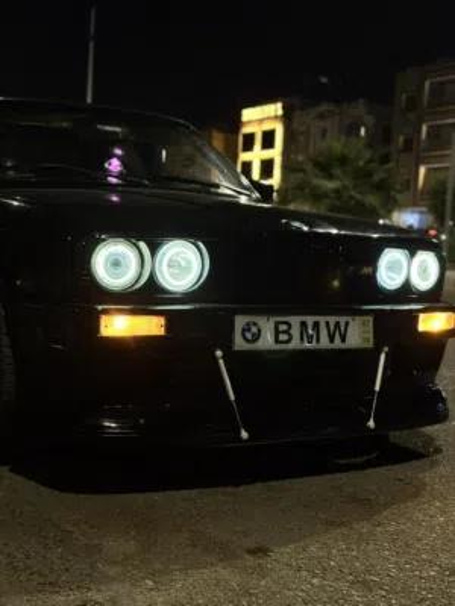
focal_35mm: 48
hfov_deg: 30.3
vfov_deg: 39.7
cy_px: 303
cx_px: 228
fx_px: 841
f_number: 1.78
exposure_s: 1/50
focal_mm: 6.76
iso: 125
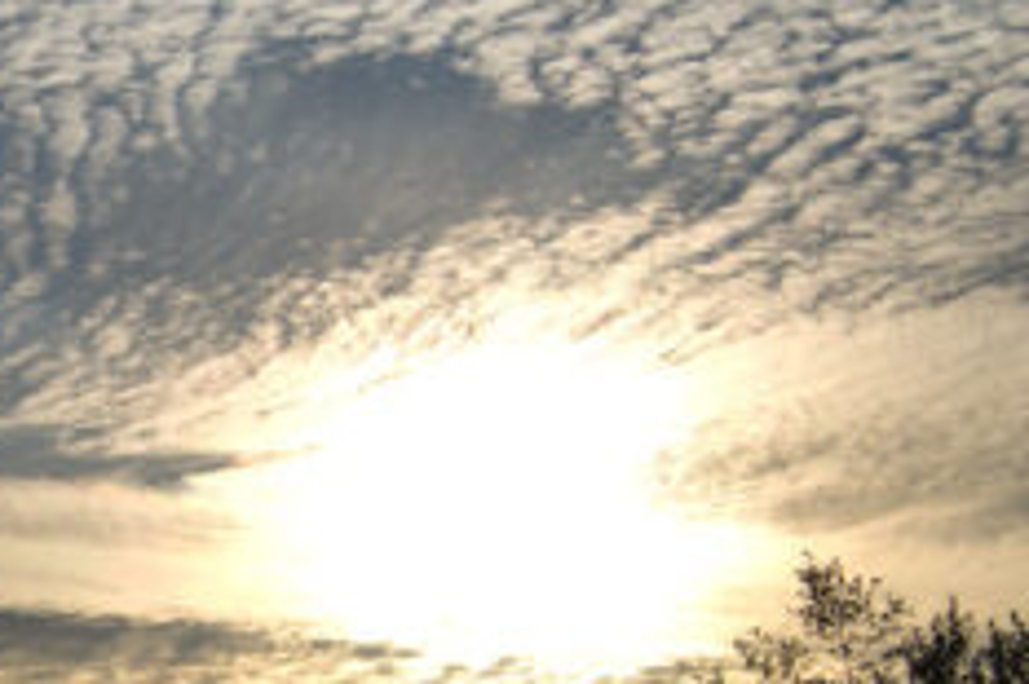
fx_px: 3399
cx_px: -252
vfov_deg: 11.4
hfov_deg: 16.4
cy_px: 591
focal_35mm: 119
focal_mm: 31
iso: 200
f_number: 8
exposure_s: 1/5000
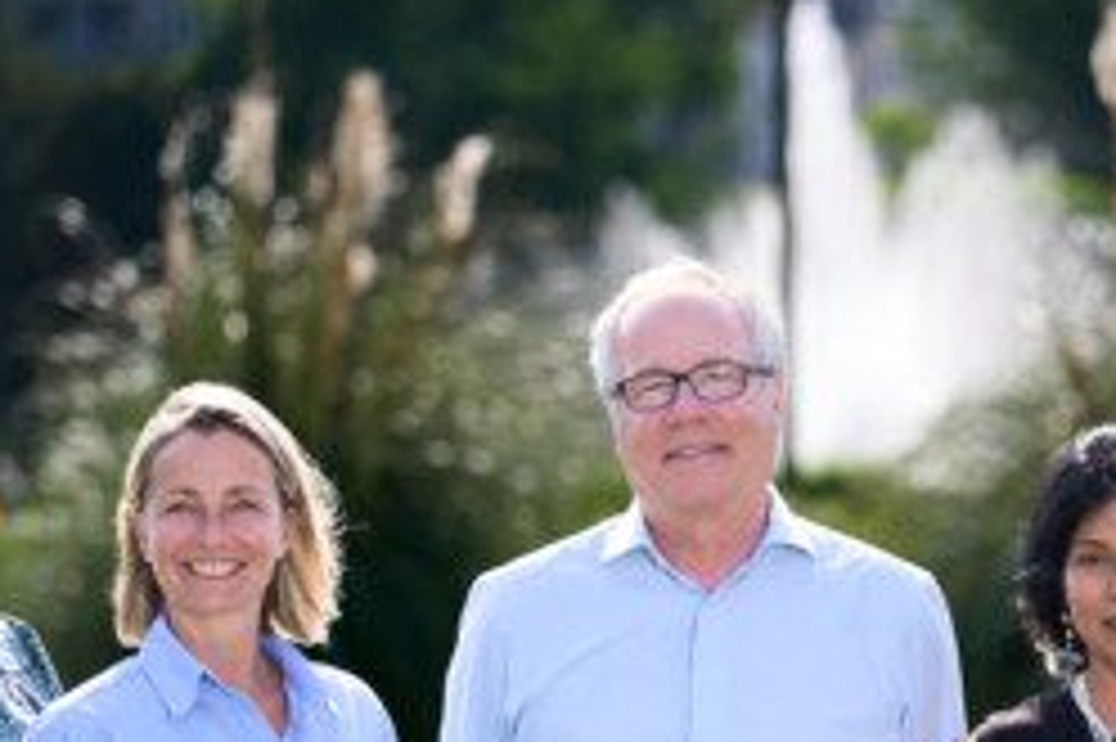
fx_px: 5700
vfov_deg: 7.4
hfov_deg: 11.1
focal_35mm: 184
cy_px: 805
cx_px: 972
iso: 250
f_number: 2
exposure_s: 1/5000
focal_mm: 76
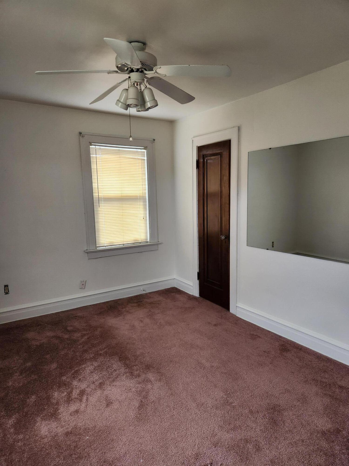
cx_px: 174
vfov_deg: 73.9
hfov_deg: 58.9
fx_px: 309
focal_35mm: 23
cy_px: 233
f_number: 1.8
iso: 200
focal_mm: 5.4
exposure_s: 1/180
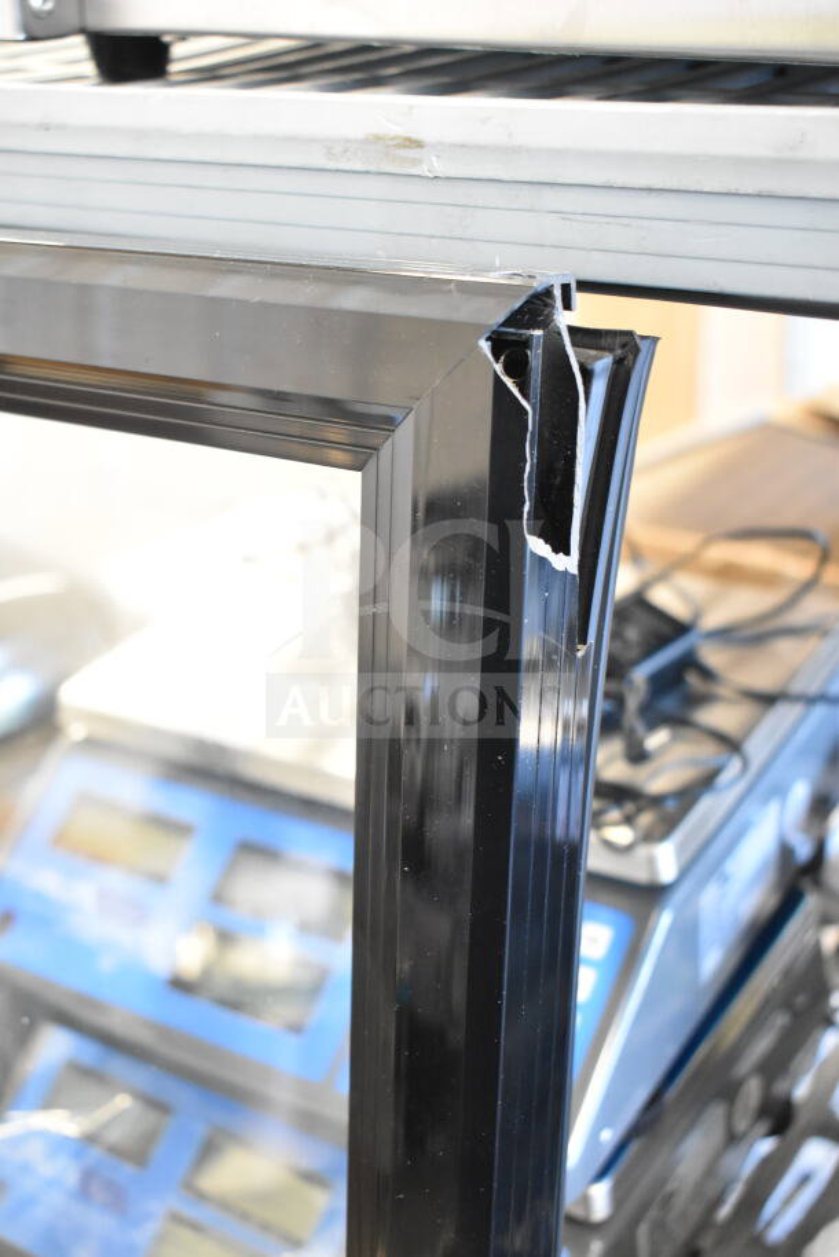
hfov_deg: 29.0
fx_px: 1624
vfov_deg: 42.3
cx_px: 420
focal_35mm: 46
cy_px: 628
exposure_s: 1/50
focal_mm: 31
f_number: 4.2
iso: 3200
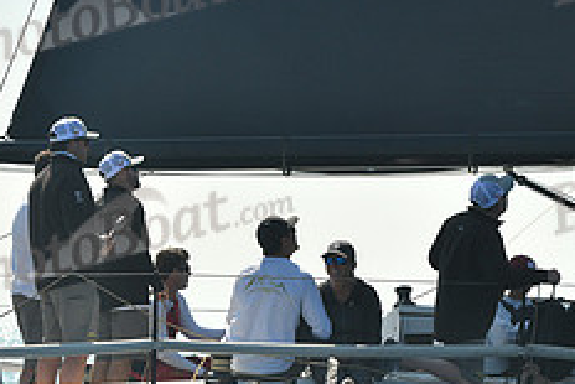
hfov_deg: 10.0
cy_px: 333
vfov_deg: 6.7
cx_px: 424
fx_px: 3276
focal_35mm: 205
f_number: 6.3
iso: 320
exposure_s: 1/640
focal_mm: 82
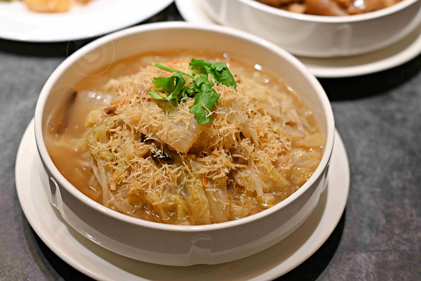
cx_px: 210
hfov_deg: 27.0
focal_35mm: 75
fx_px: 877
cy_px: 140
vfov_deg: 18.2
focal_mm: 50
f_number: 2.8
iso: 450
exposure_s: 1/200
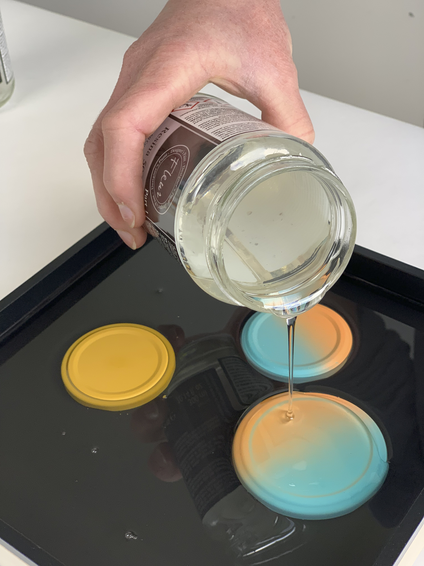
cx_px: 212
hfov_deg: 28.0
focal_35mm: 52
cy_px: 283
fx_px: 849
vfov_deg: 36.8
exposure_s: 1/120
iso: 50
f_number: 2.4
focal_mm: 6
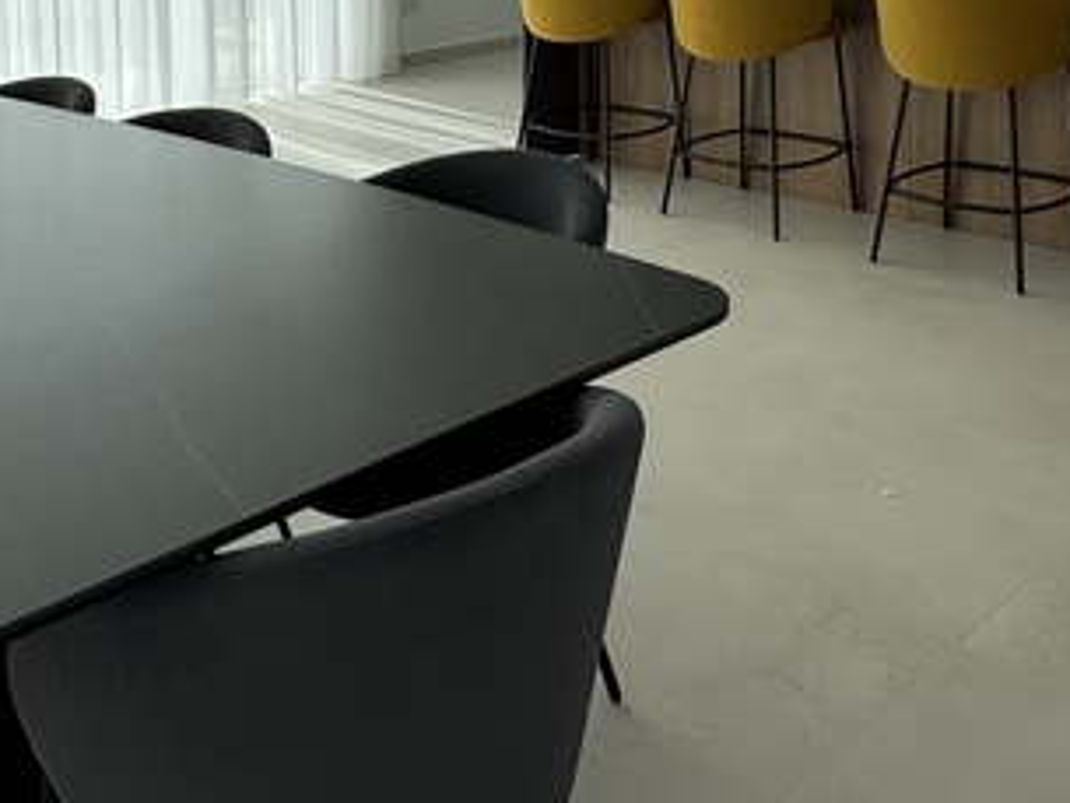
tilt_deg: -5.2
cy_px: -39
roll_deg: +1.5
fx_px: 1453
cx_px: 382
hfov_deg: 40.1
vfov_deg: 28.6
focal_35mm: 47
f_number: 2.2
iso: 40
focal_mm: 2.22
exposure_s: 1/1672
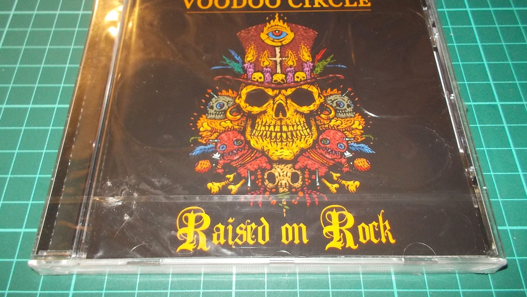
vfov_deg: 36.6
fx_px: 447
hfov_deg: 61.0
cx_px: 262
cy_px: 134
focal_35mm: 32
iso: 200
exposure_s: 1/30
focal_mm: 4.1
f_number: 3.3
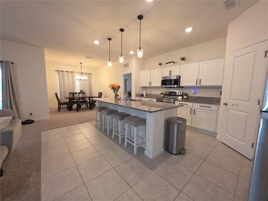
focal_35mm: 13
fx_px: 101
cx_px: 134
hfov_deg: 106.2
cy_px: 100
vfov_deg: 89.9
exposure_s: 1/60
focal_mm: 2.2
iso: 100
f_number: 1.9
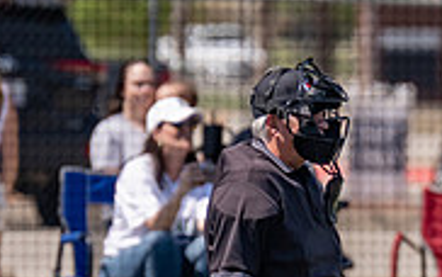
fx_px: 13427
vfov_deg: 1.2
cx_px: 506
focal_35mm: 1114
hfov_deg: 1.9
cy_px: 381
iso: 320
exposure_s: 1/3200
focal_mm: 280
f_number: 4
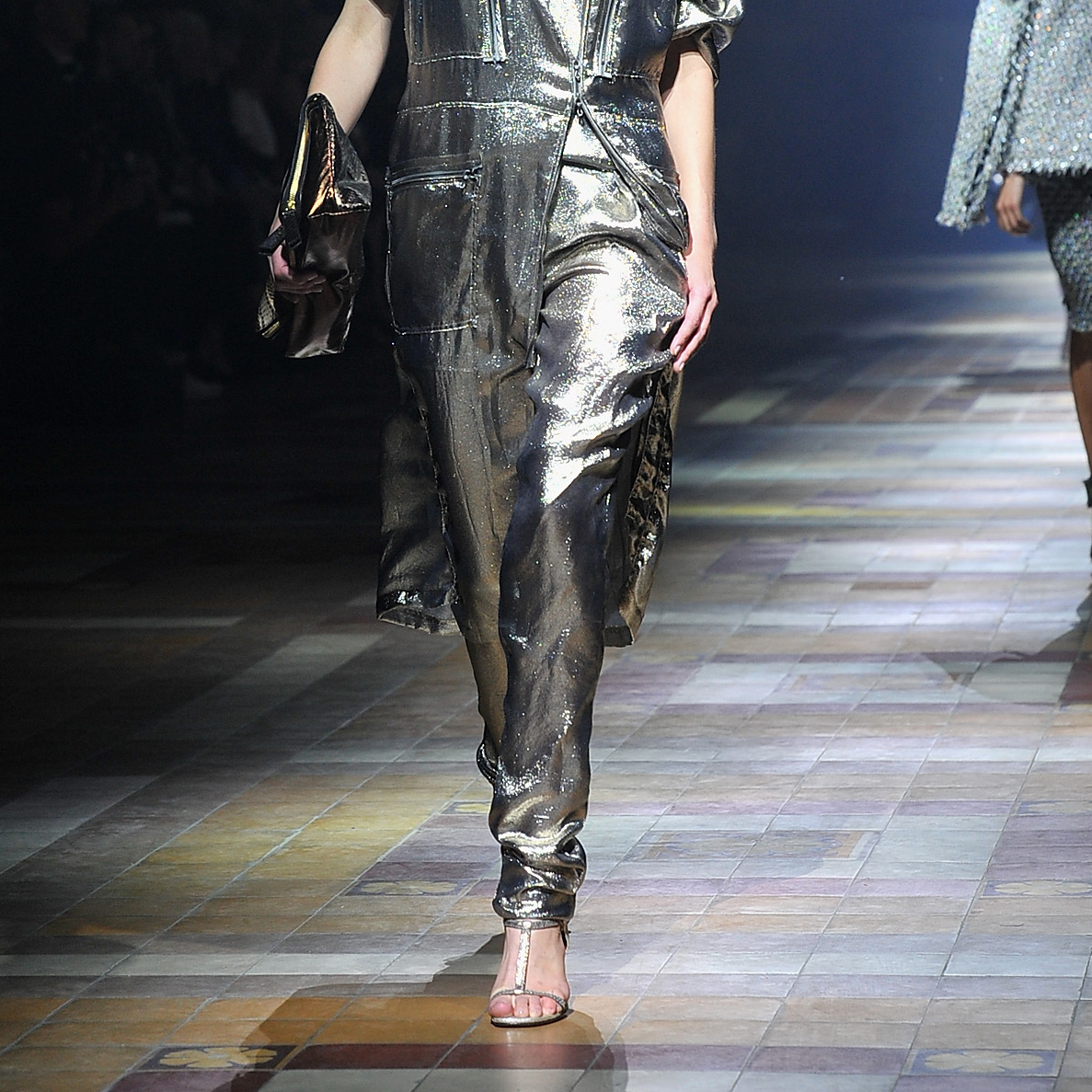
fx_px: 5032
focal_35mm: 141
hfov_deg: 12.4
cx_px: 547
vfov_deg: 12.4
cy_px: 278
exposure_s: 1/1250
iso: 1000
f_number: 6.3
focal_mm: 110
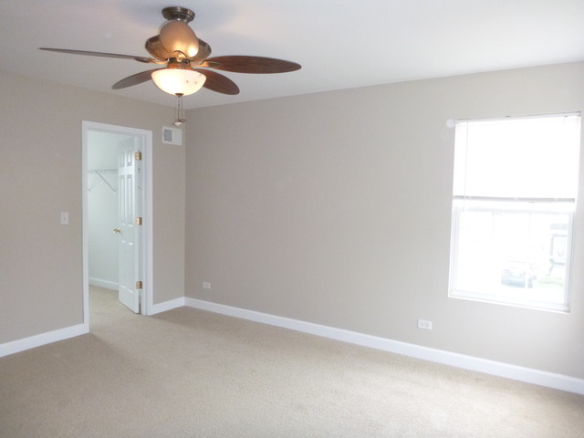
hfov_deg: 69.4
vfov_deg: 54.9
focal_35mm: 25
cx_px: 292
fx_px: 422
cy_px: 219
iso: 400
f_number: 3.9
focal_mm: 4.5
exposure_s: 1/60
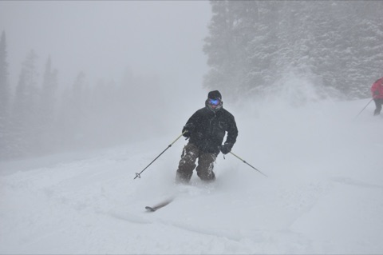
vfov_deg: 23.7
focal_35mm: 57
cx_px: 192
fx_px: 606
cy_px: 128
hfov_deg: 35.1
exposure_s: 1/320
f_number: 9
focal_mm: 38
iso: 200
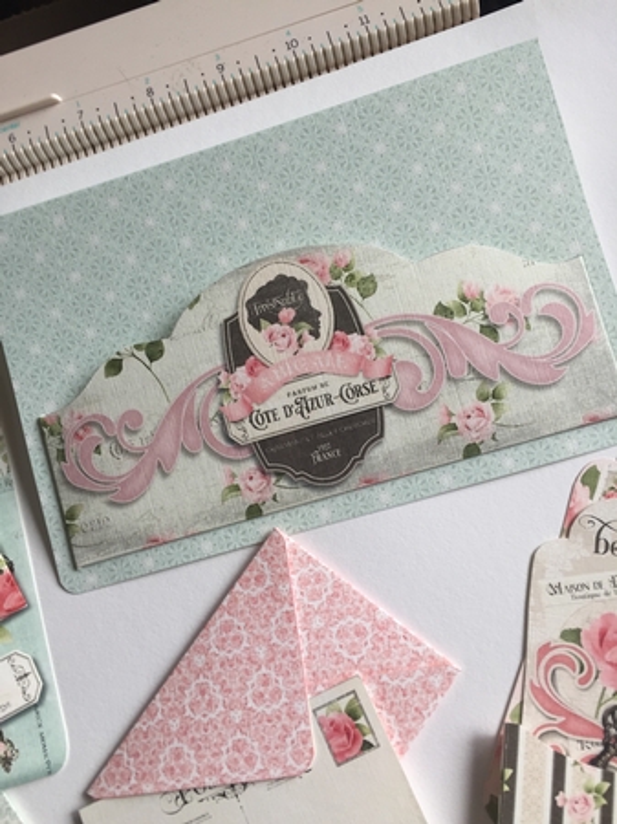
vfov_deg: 61.7
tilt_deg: -68.9
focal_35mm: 29
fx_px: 690
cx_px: 308
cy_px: 412
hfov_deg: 48.2
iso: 32
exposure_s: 1/100
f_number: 2.2
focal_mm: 4.15
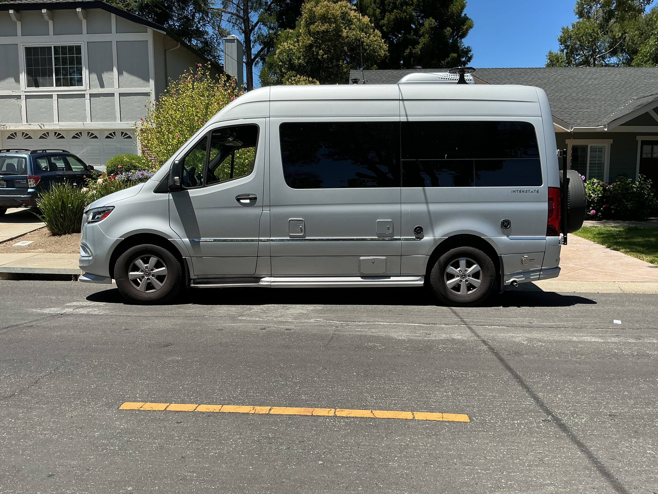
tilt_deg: -6.5
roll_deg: -0.9
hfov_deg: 61.7
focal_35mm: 29
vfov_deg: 48.2
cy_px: 247
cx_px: 329
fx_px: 551
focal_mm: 3
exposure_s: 1/1451
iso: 25
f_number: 1.8
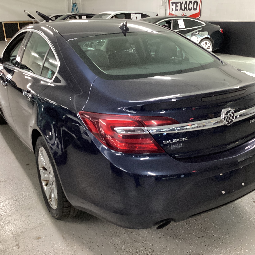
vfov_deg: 44.9
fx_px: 308
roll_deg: +1.5
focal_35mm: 37
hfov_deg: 44.9
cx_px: 137
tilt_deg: -21.4
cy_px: 128
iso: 320
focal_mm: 3.3
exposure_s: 1/40
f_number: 2.4
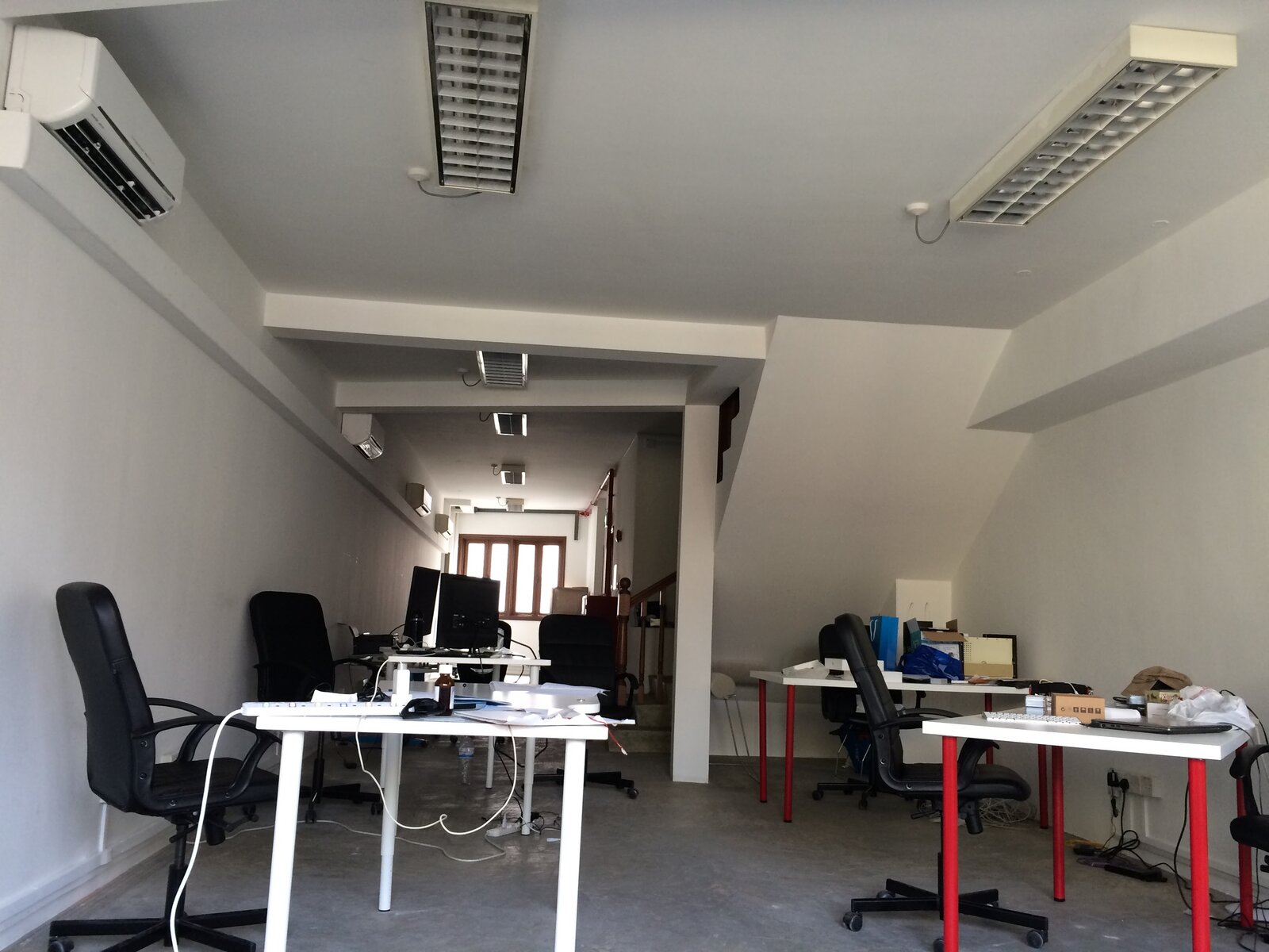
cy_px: 476
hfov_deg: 61.7
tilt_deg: +7.4
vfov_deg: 48.2
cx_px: 634
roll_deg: -2.9
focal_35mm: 29
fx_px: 1063
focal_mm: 4.2
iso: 50
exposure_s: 1/30
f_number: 2.2
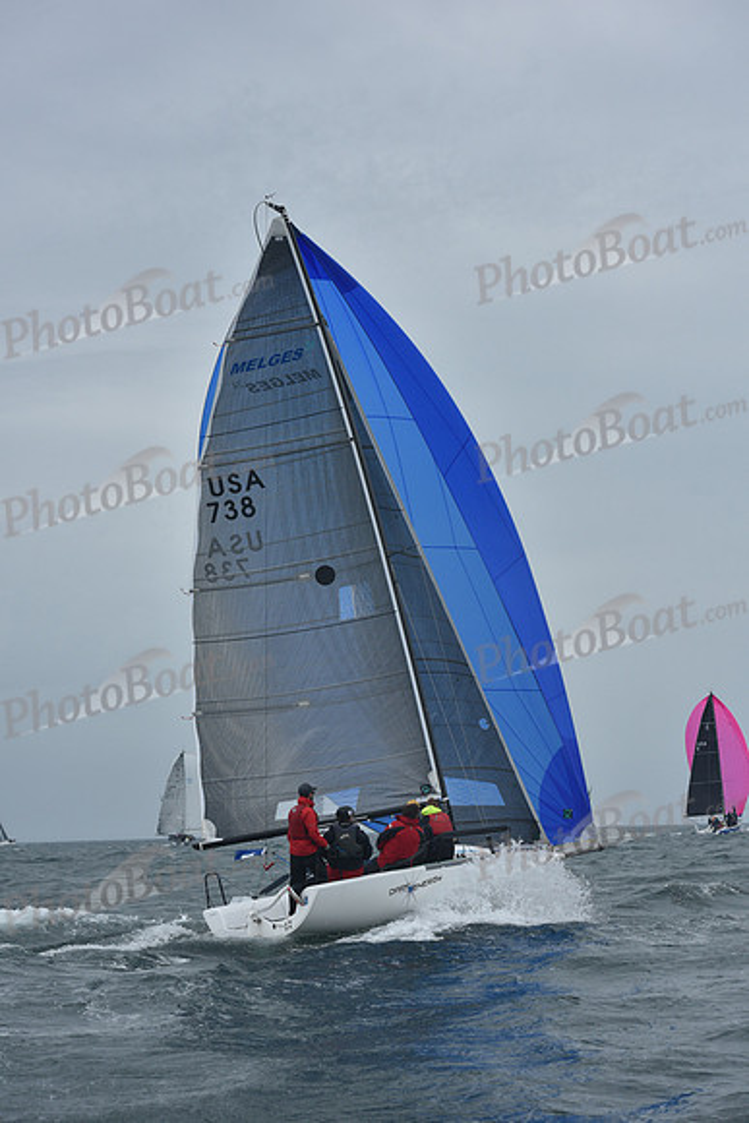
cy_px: 562
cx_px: 374
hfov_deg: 15.9
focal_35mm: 86
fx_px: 2682
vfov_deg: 23.6
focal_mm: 86
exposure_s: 1/1000
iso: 320
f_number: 6.3
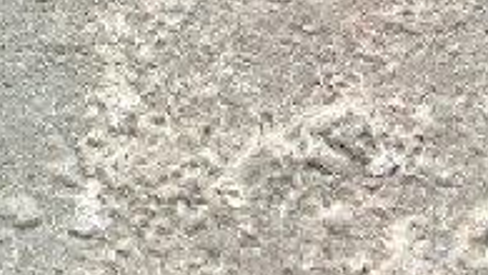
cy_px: -1352
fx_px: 2512
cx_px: -220
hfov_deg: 10.7
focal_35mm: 194
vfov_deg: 4.6
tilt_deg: -61.4
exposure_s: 1/97
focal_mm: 4.25
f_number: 1.8
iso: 125
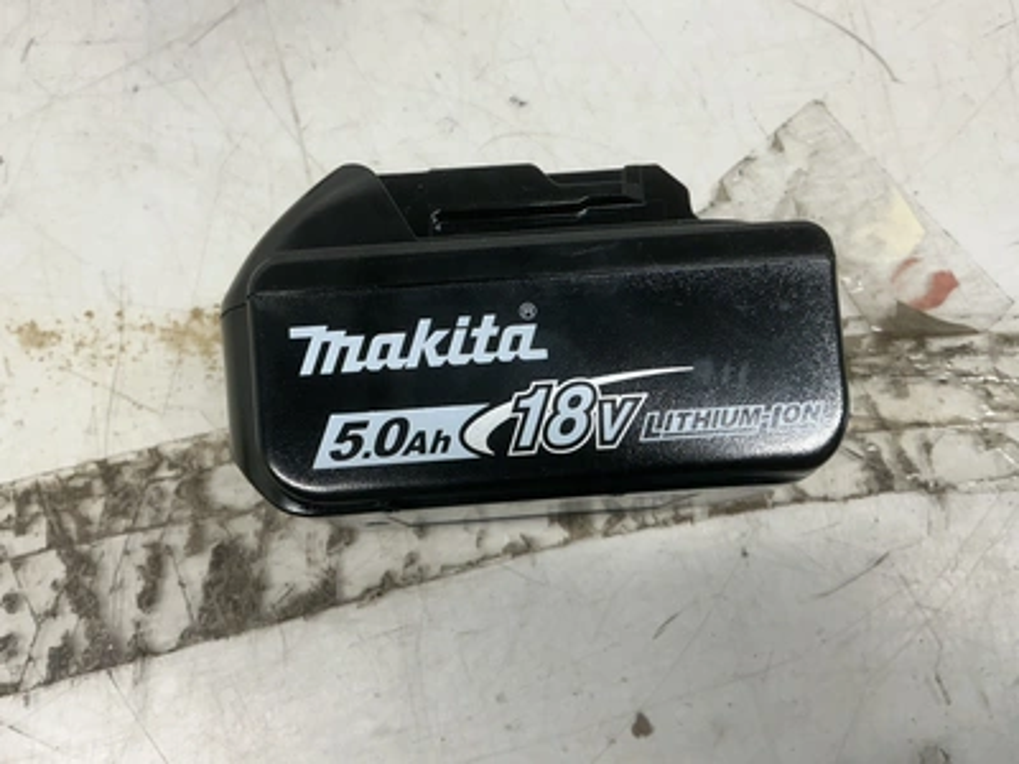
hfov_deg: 63.4
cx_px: 510
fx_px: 824
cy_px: 382
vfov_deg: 49.7
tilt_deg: -76.7
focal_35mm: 28
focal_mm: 3
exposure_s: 1/120
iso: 40
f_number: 1.8
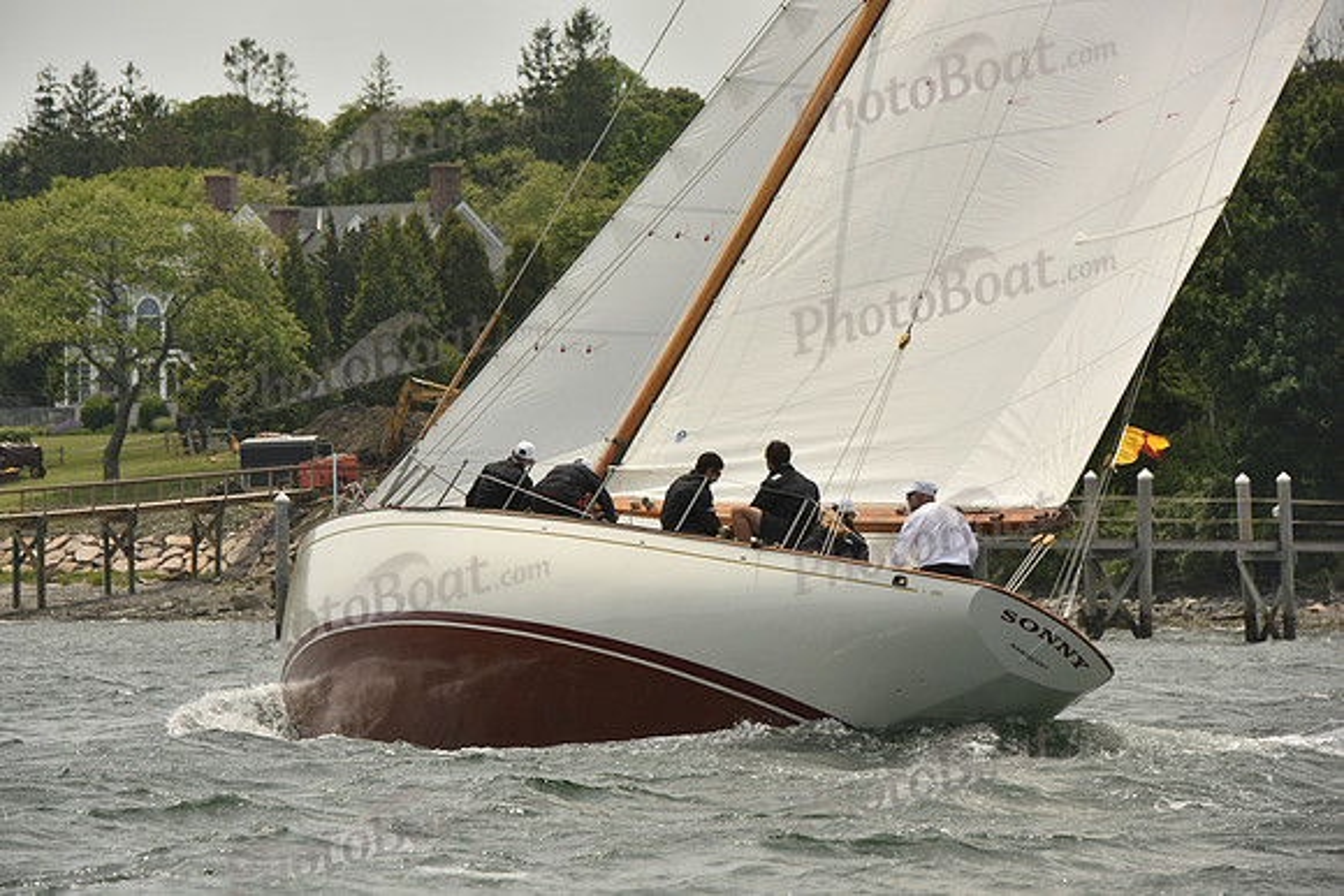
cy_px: 448
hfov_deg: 10.3
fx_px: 7468
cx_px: 672
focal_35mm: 200
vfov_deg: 6.9
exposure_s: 1/1600
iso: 400
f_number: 10
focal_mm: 200
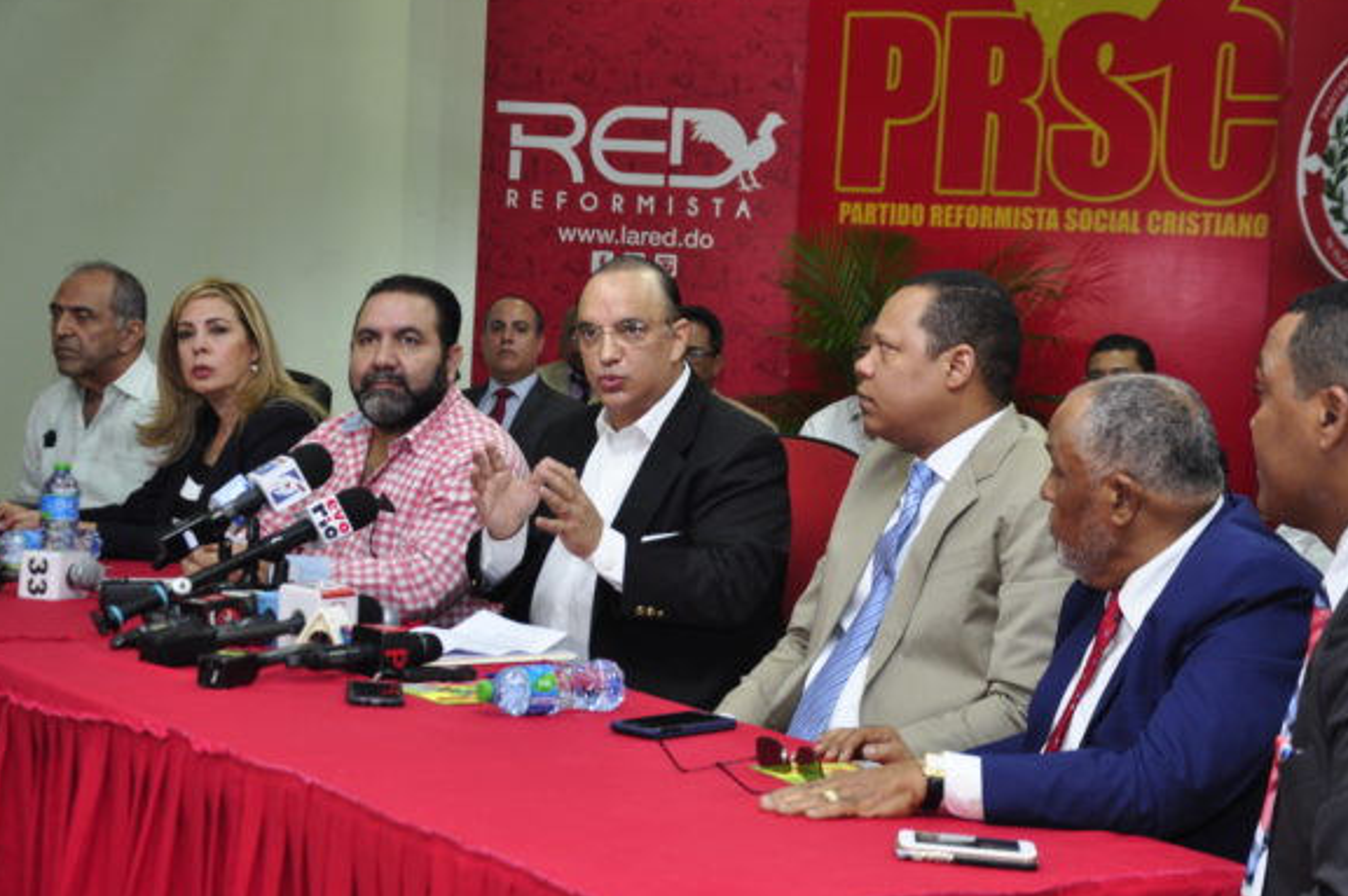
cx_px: 735
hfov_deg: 28.9
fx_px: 2619
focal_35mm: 70
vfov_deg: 19.4
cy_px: 443
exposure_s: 1/40
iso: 640
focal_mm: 42
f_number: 5.6
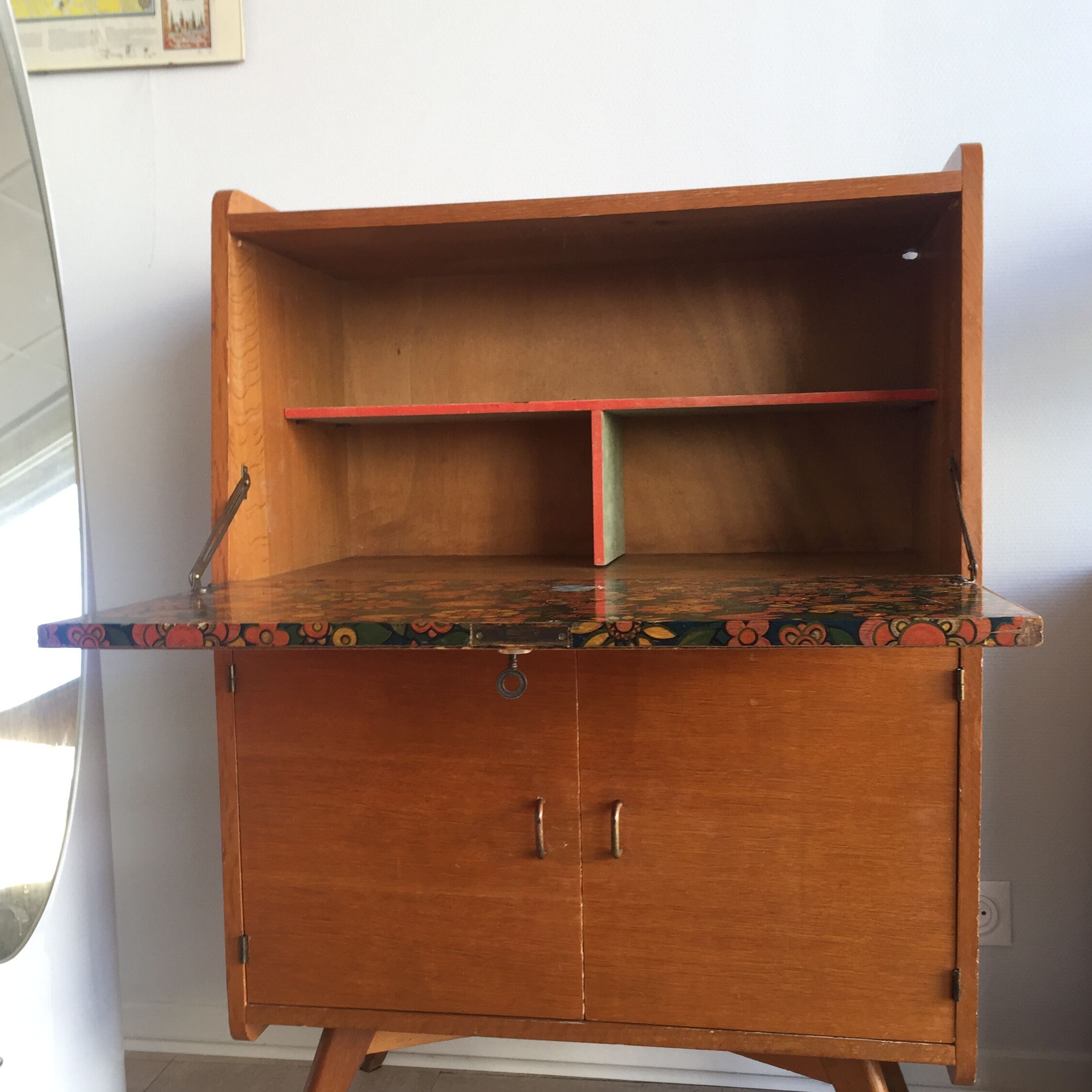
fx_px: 1321
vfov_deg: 44.8
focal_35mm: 37
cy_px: 614
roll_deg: +1.4
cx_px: 507
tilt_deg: -6.2
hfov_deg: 44.9
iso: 50
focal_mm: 4.15
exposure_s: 1/100
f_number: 2.2
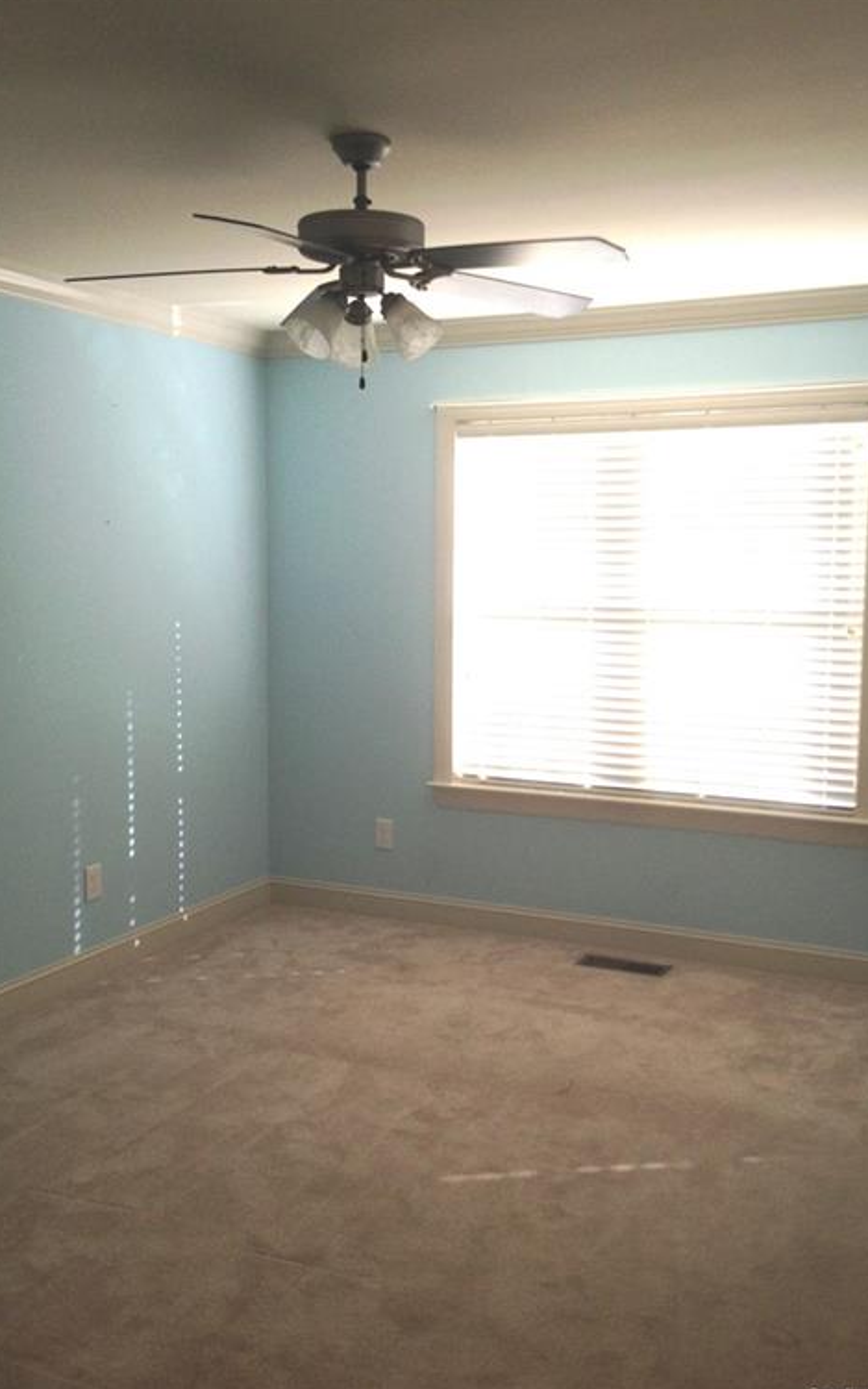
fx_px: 1438
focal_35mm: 38
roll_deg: +0.2
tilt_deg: -11.5
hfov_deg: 33.6
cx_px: 433
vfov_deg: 51.5
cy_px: 698
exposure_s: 1/30
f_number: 2.4
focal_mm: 4.28
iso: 50
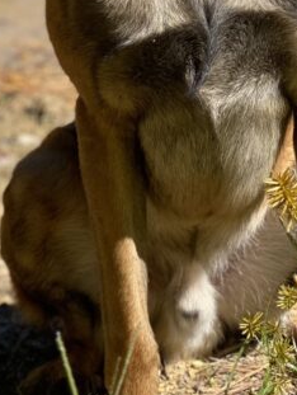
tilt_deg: -15.1
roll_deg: +0.1
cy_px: -116
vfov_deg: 11.3
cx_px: 164
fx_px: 1952
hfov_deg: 8.7
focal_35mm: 171
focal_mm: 6
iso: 20
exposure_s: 1/727
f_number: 2
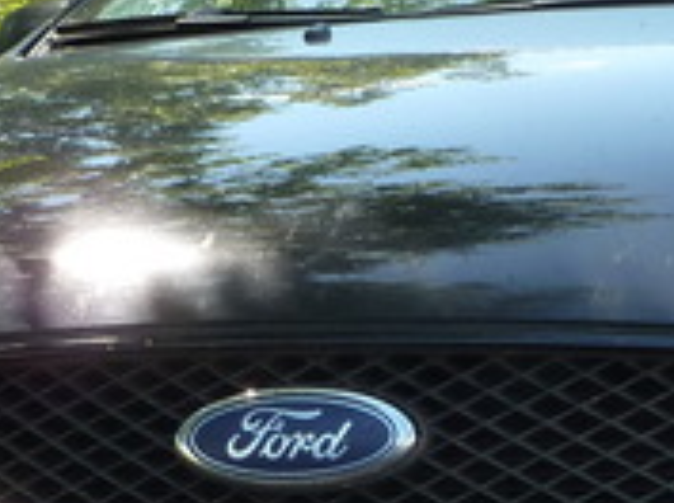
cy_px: 351
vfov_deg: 10.2
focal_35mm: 145
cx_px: 701
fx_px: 2818
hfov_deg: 13.4
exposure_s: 1/160
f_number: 4
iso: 125
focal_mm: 5.3
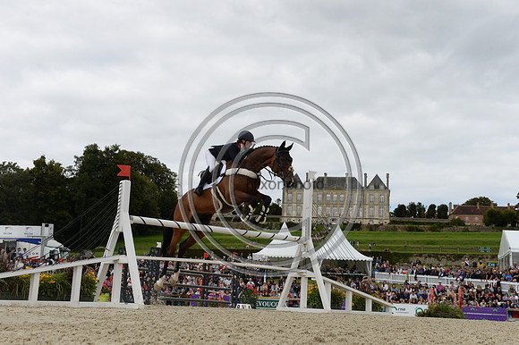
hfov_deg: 39.6
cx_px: 260
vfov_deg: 27.0
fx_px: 720
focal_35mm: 50
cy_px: 172
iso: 1250
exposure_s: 1/3200
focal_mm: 50
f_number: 8
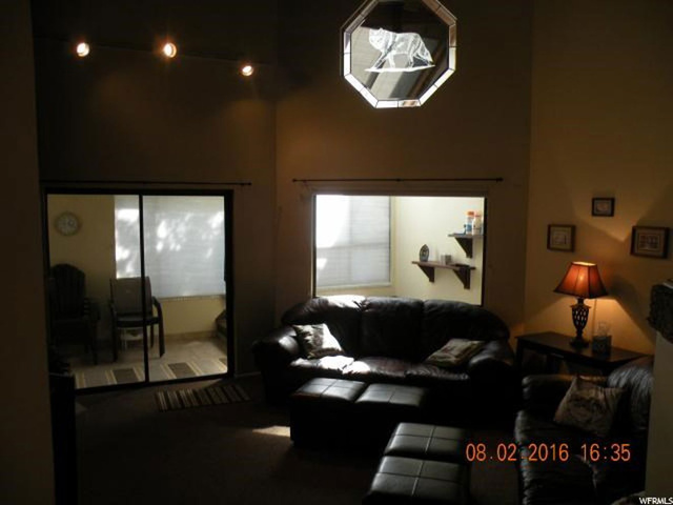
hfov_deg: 65.3
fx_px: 525
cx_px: 336
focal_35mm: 27
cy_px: 252
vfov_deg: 51.4
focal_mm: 4.7
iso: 140
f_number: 2.8
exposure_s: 1/54.5
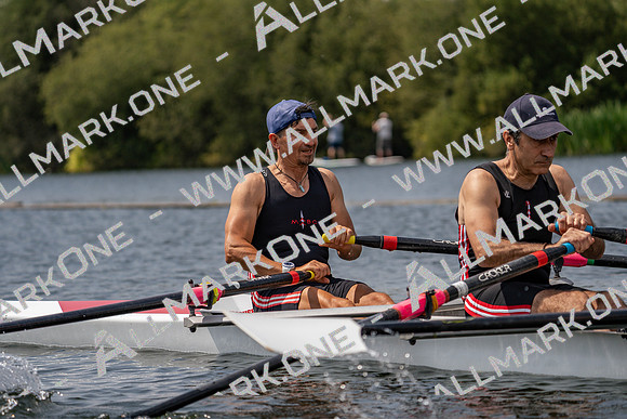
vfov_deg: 6.9
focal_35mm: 200
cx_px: 314
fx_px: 3484
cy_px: 210
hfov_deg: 10.3
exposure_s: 1/1600
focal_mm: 200
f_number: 5.6
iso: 160
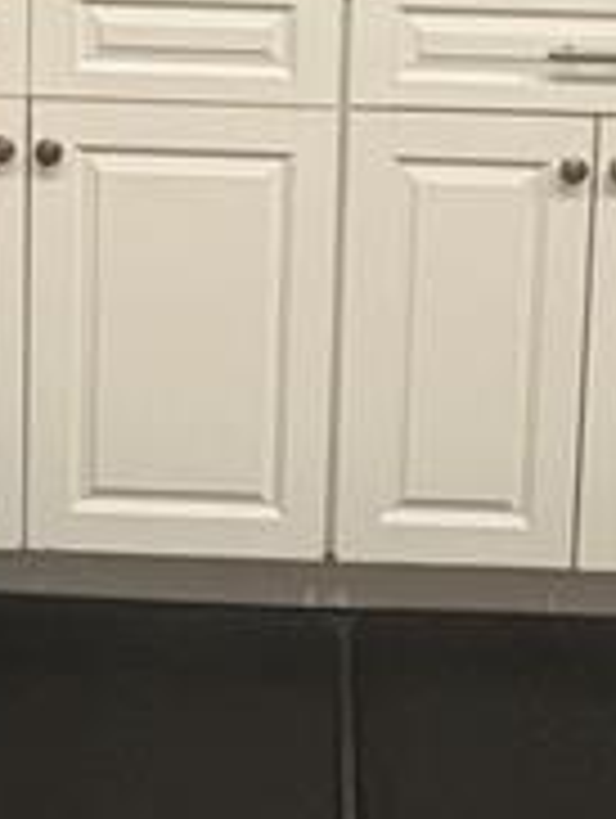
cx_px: 297
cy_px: -261
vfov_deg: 27.1
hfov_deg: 24.9
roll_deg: -1.4
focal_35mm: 59
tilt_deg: -5.2
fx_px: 1397
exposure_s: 1/60
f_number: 2.2
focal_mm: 2.22
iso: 200
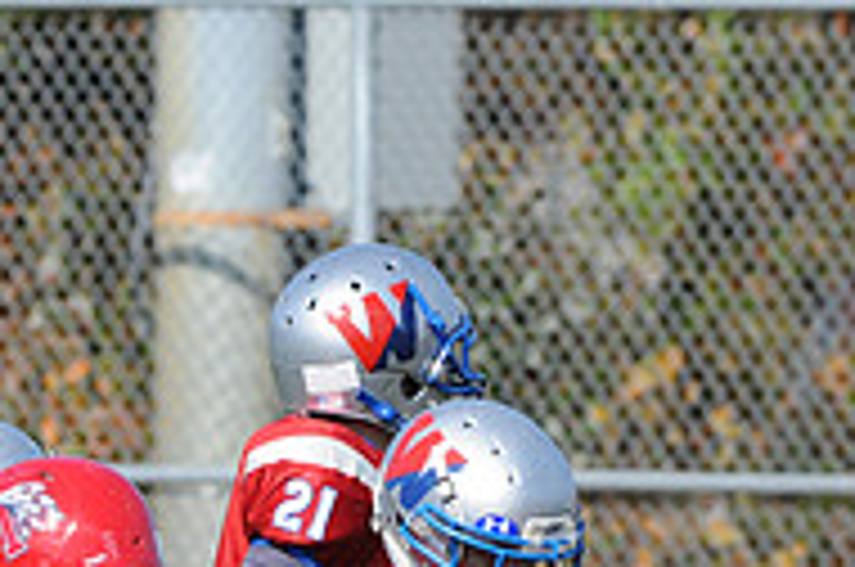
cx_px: 0
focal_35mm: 1377
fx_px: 32648
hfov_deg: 1.5
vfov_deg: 1.0
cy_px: 830
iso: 200
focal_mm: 300
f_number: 8
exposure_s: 1/500
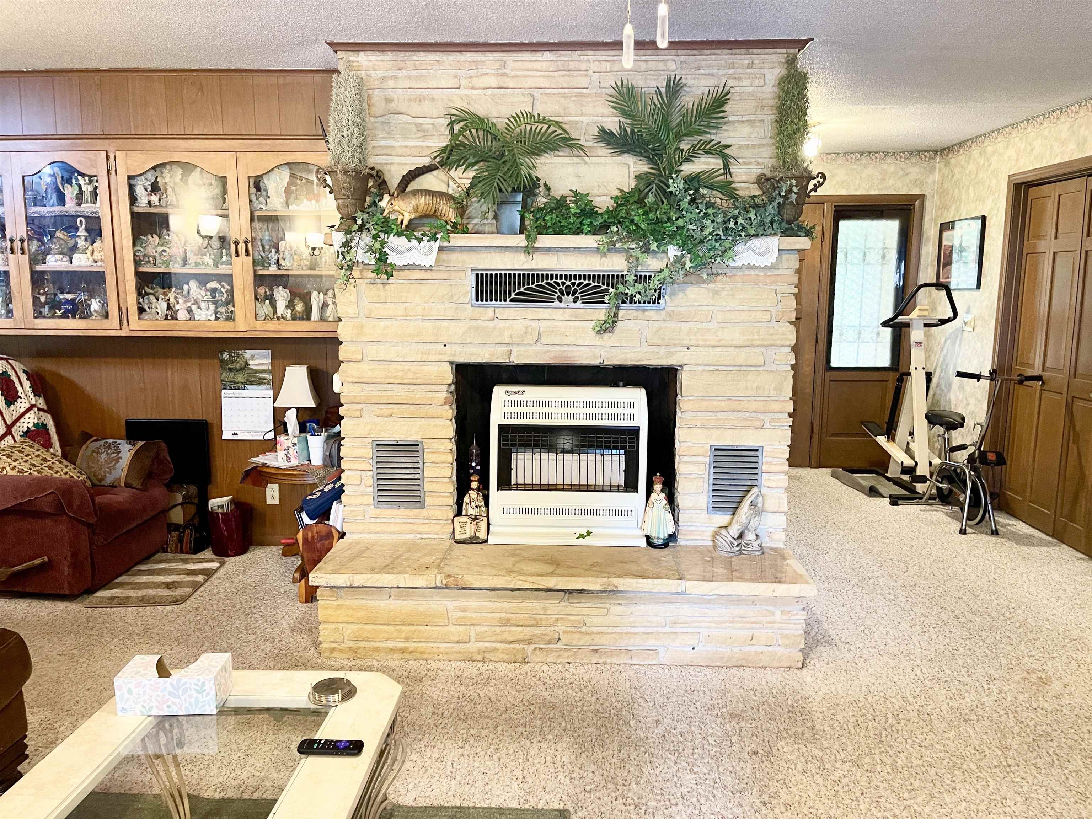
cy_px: 410
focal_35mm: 25
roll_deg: -1.0
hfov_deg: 69.4
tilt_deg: -8.5
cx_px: 546
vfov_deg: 54.9
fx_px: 789
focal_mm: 5.1
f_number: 1.6
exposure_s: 1/60
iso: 400
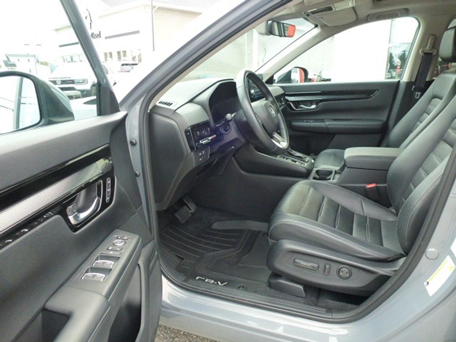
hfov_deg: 71.6
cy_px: 171
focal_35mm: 24
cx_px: 228
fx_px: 316
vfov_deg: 56.8
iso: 400
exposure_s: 1/60
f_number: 3.3
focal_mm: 4.3
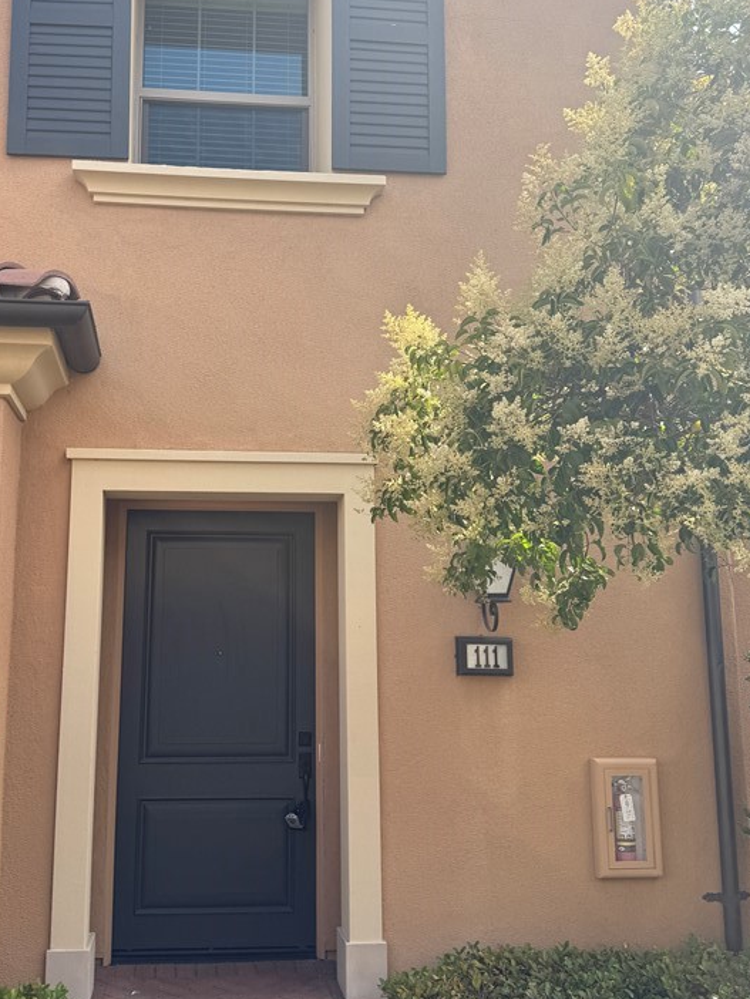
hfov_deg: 40.4
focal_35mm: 35
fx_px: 1010
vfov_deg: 52.6
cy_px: 460
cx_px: 282
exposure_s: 1/1818
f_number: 1.78
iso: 80
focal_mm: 6.76
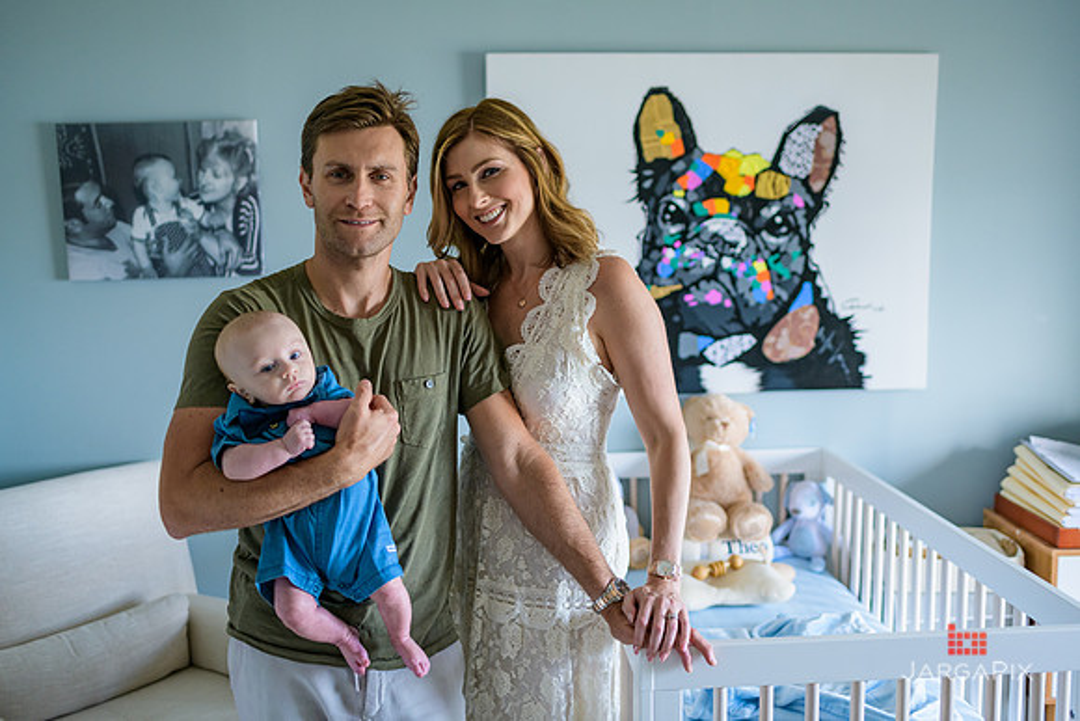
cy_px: 360
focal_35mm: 35
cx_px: 540
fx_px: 1050
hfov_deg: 54.4
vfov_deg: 37.9
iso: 400
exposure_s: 1/200
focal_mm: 35
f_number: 2
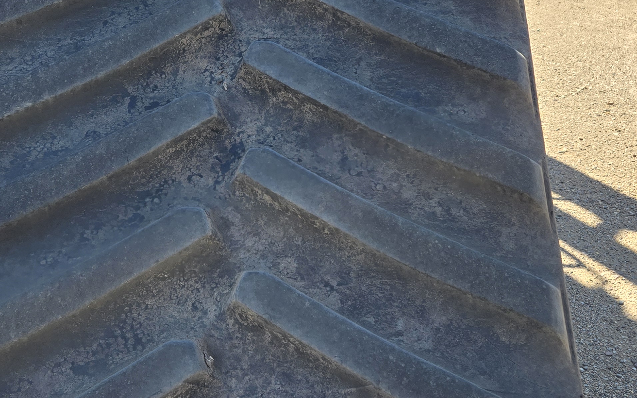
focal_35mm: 51
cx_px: 261
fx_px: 885
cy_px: 141
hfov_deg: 39.4
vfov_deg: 25.2
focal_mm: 5.4
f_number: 1.8
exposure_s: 1/707
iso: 25
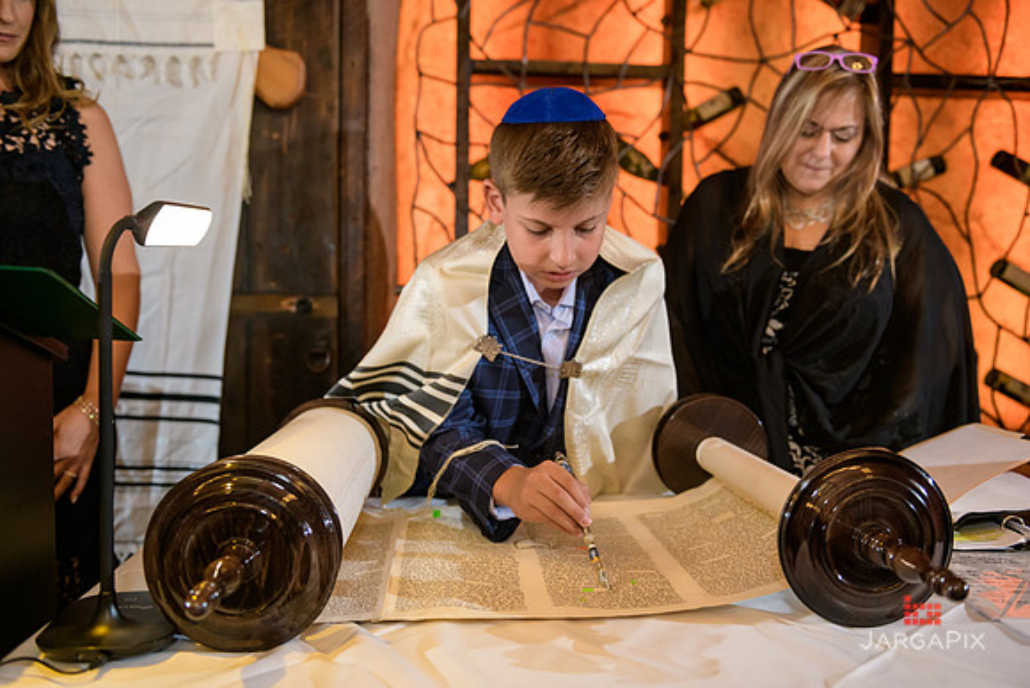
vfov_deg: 38.9
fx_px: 973
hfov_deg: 55.8
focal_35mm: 34
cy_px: 344
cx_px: 515
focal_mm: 34
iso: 1600
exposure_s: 1/125
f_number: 3.2
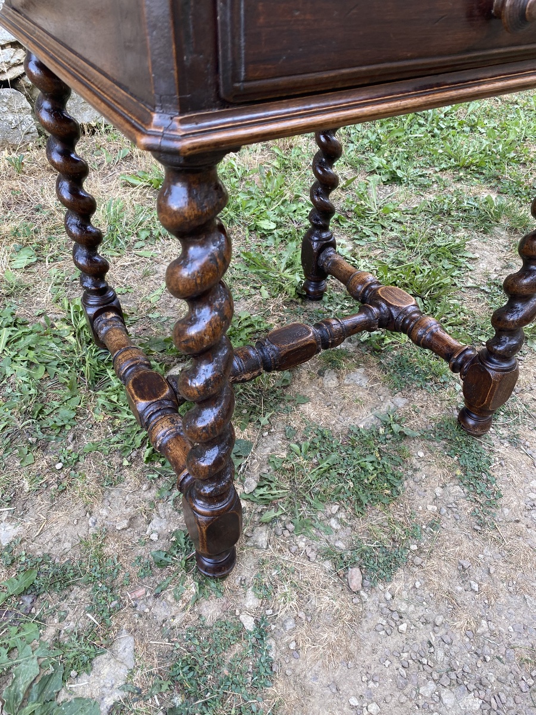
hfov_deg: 53.1
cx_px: 268
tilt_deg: -38.7
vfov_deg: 67.3
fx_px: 537
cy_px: 358
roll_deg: -2.7
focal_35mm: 26
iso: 40
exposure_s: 1/122
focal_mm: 4.25
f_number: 1.8
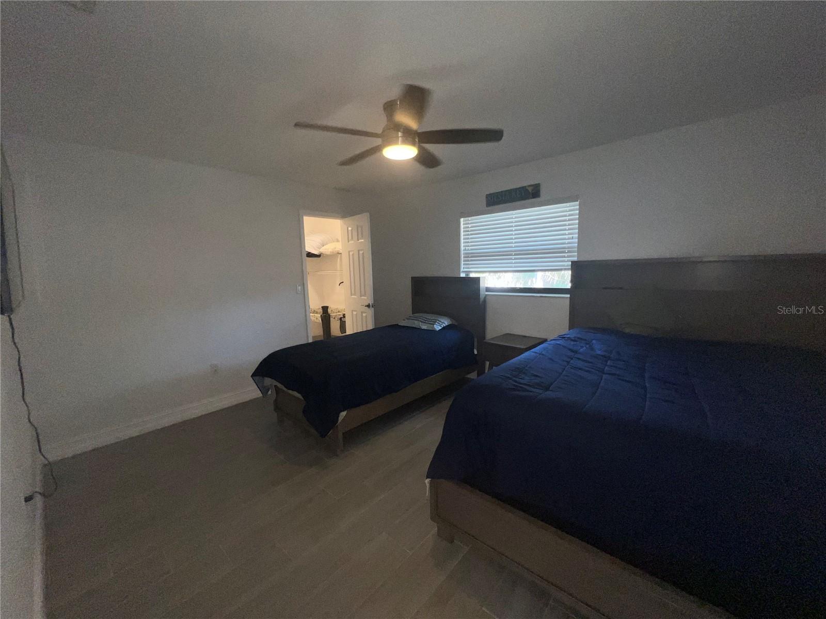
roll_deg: +1.5
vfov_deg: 89.9
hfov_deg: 106.2
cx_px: 413
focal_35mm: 13
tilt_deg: -7.6
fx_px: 310
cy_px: 310
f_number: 1.8
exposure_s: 1/122
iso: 50
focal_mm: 1.57
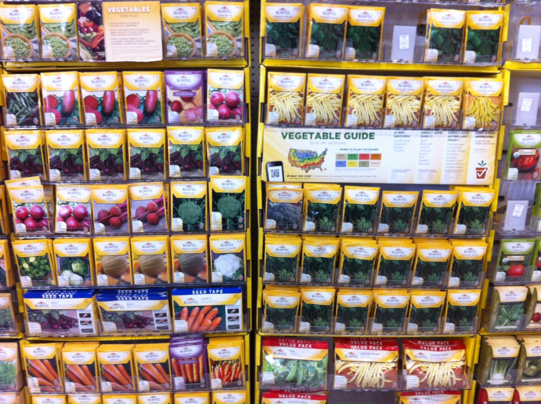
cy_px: 202
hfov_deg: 52.7
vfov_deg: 40.6
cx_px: 270
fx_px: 546
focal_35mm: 35
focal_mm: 3.85
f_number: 2.8
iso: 80
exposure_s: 1/20
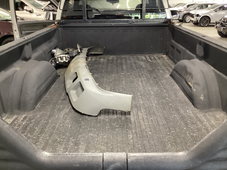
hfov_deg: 58.4
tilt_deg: -24.0
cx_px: 114
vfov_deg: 45.4
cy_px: 85
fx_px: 203
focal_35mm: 31
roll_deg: -0.6
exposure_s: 1/30
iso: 400
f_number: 2.4
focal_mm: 3.3
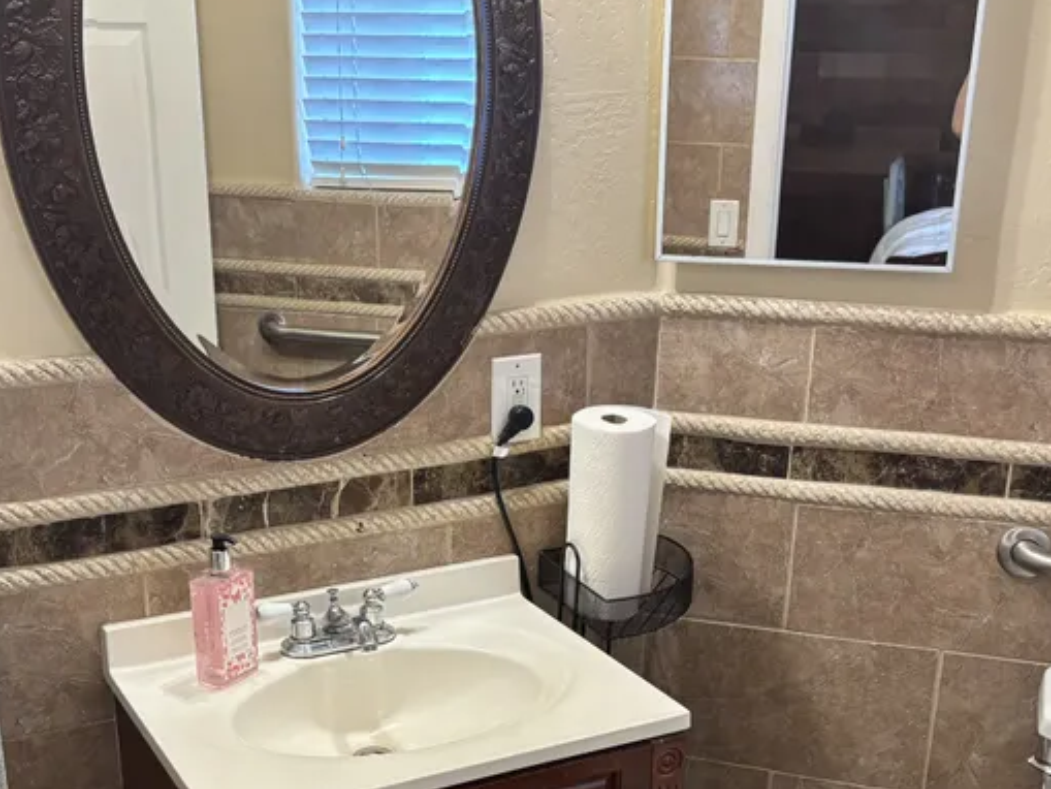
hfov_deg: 38.8
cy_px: 661
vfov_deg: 28.9
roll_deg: +0.4
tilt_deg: -22.6
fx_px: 1488
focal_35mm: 49
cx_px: 460
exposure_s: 1/60
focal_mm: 6
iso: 125
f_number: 1.6
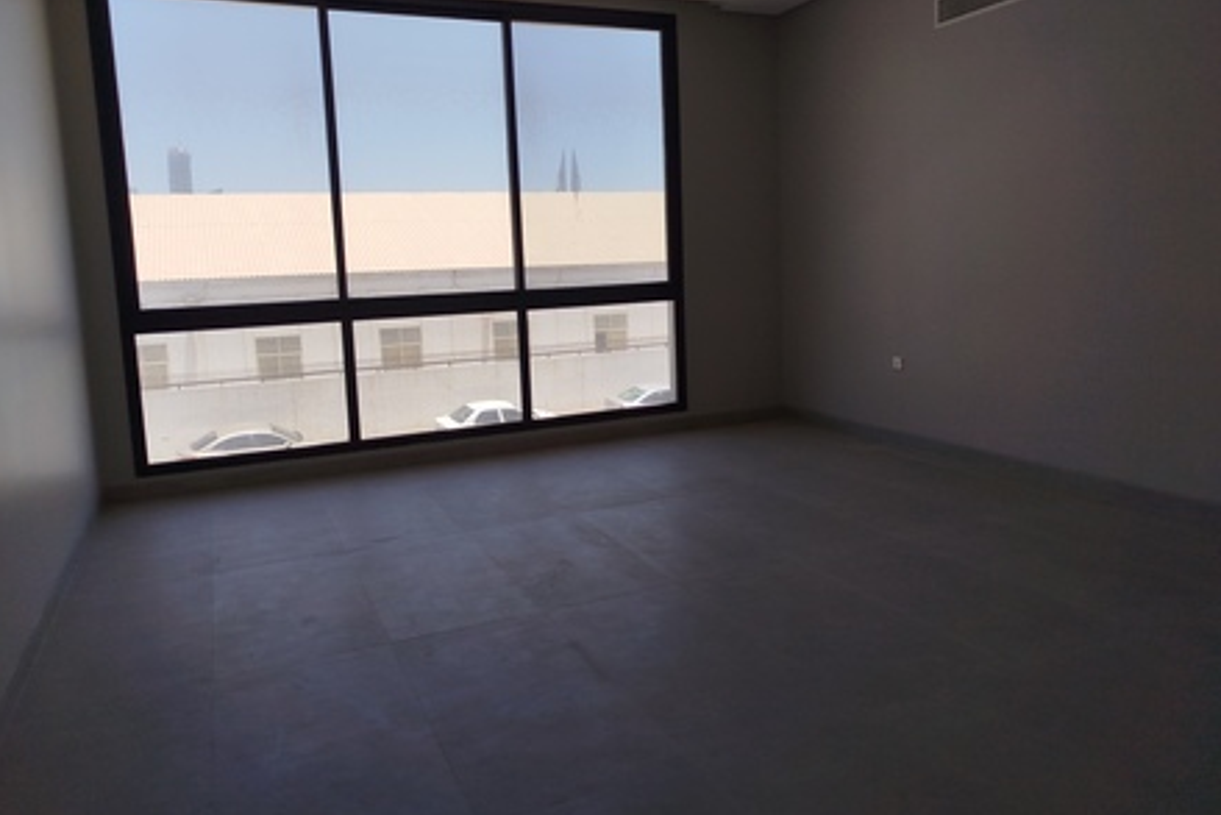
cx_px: 610
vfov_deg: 49.5
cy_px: 366
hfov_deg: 69.4
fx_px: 882
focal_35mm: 26
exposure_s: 1/395
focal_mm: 5.31
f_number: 1.7
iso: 50
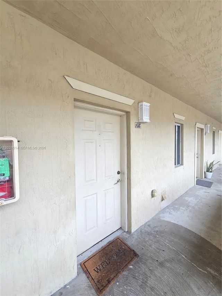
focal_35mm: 13
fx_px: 111
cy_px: 148
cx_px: 111
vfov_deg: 106.2
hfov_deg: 89.9
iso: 50
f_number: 2.2
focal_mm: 2.2
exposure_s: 1/155
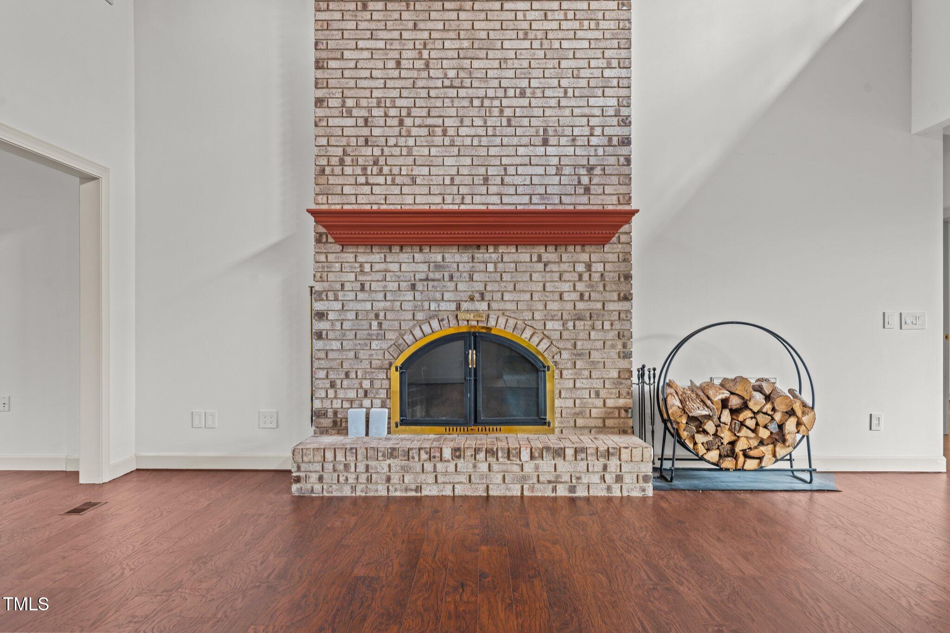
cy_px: 316
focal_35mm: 26
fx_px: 699
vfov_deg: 48.7
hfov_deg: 68.4
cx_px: 475
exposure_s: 1
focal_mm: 26.5
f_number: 8
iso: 400
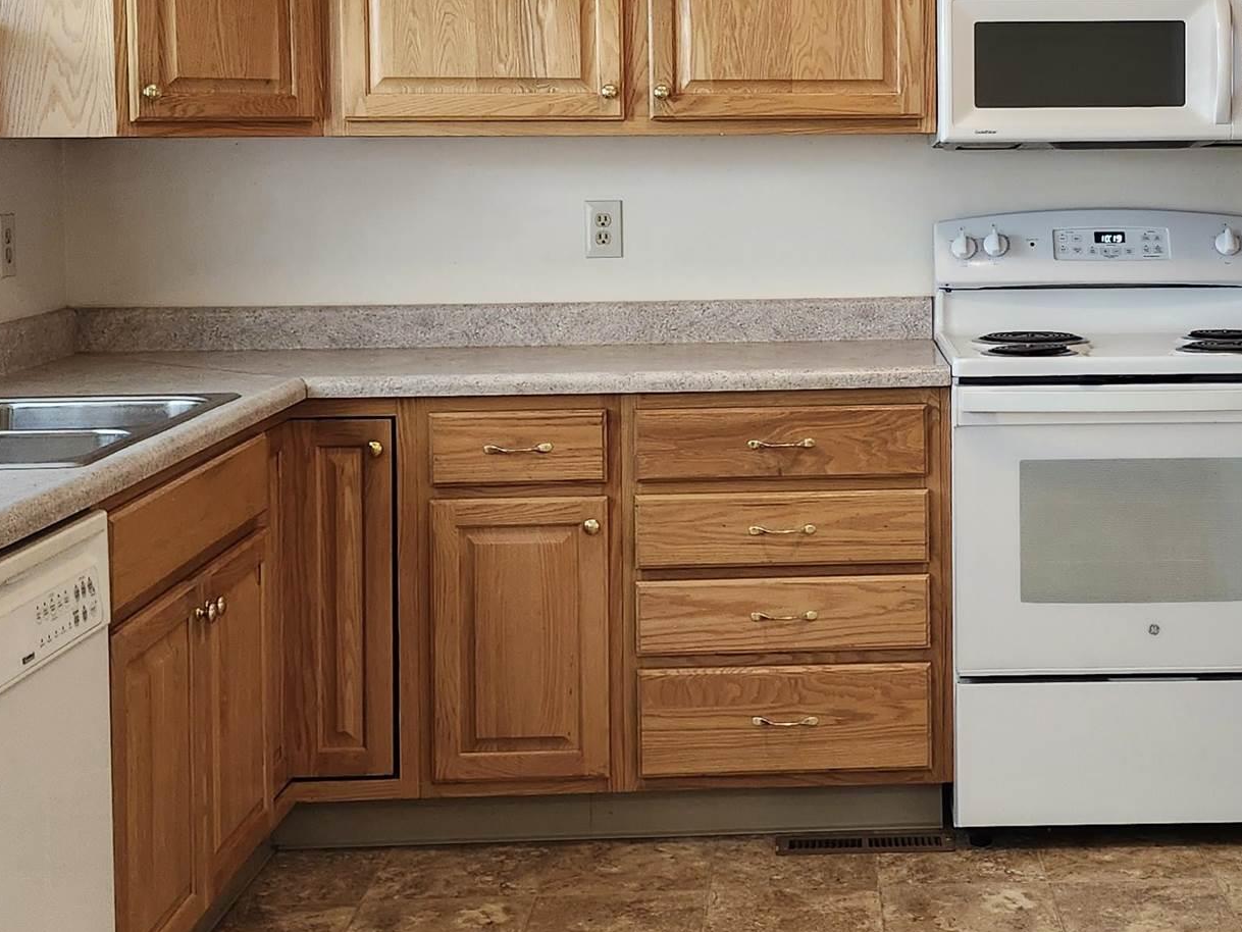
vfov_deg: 24.9
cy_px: 210
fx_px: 2081
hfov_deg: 32.7
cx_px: 907
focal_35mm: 58
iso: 250
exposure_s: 1/120
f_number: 1.8
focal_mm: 5.54
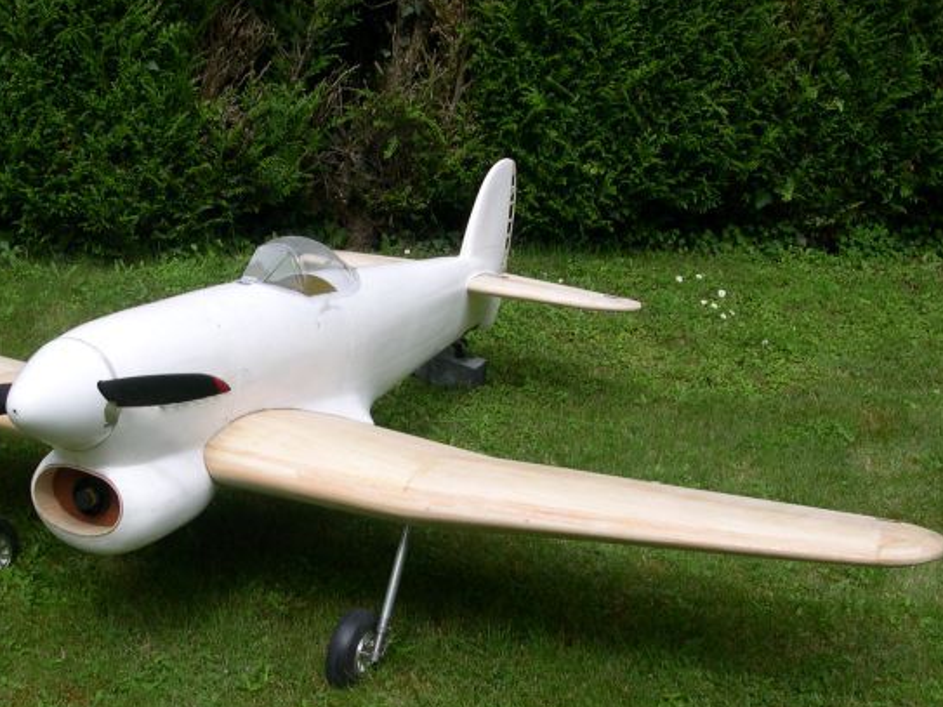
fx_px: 1525
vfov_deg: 26.0
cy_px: 443
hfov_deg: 34.1
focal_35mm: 56
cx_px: 318
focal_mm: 8
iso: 100
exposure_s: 1/183
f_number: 7.6
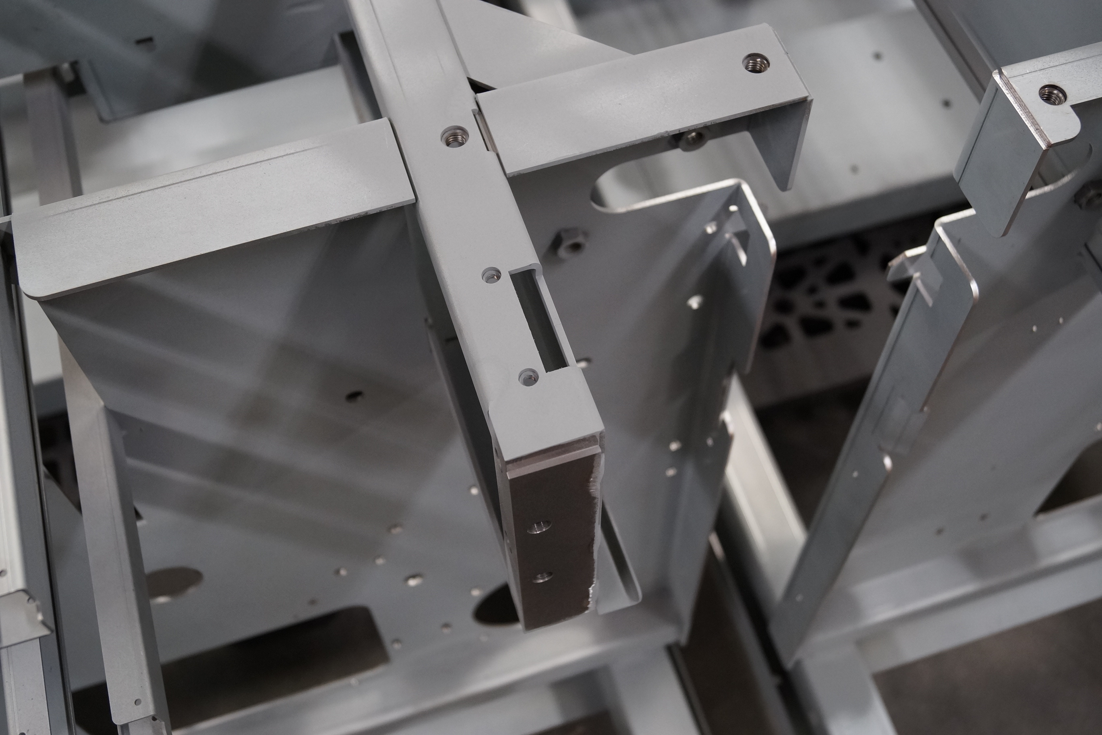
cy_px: 368
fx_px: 1194
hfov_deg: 49.6
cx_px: 551
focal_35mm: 39
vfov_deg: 34.2
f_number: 4.5
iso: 800
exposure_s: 1/50
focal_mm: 26
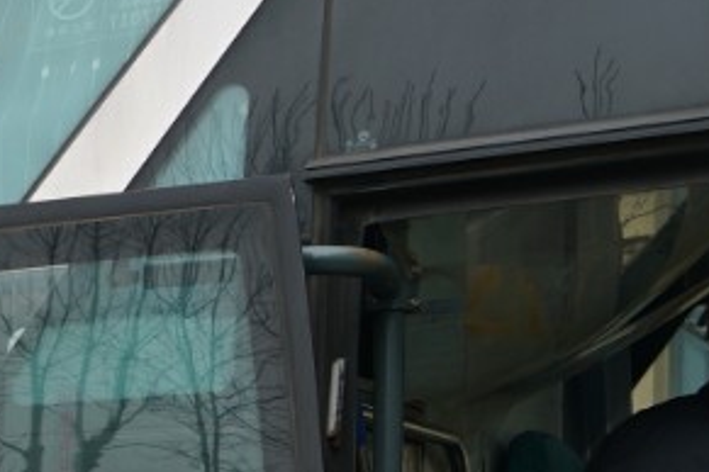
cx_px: -621
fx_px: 2599
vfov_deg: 10.0
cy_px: 735
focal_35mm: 132
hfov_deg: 13.7
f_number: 5
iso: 100
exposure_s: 1/200
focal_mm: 24
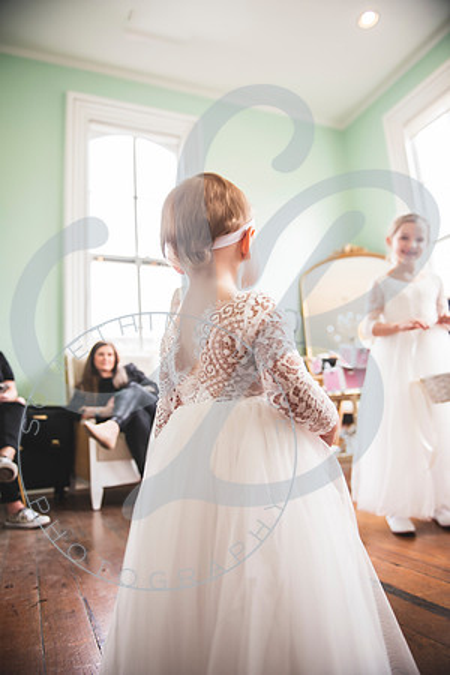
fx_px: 450
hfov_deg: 53.1
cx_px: 225
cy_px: 338
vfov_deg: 73.7
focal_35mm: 24
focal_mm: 24
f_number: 2.8
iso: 125
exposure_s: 1/125
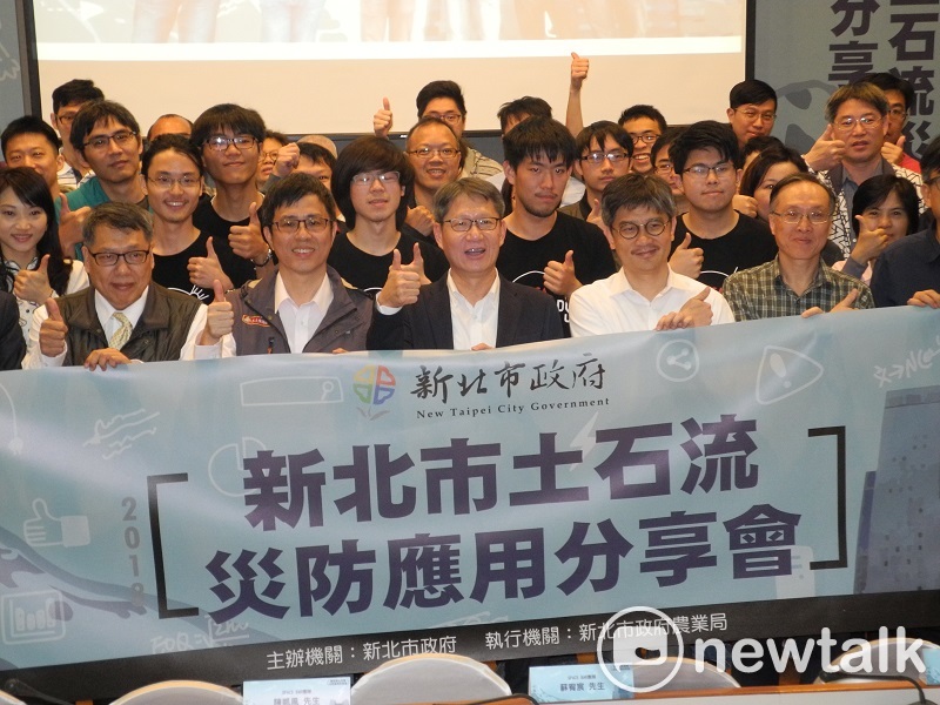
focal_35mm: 68
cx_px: 470
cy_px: 352
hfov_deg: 28.6
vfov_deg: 21.6
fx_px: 1847
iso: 560
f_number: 4
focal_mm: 14.5
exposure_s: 1/30
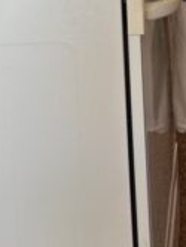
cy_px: -121
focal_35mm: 125
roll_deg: +1.1
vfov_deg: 14.7
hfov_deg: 11.7
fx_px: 893
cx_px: 198
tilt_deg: -11.2
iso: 125
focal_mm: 5.96
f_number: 1.6
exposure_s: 1/60
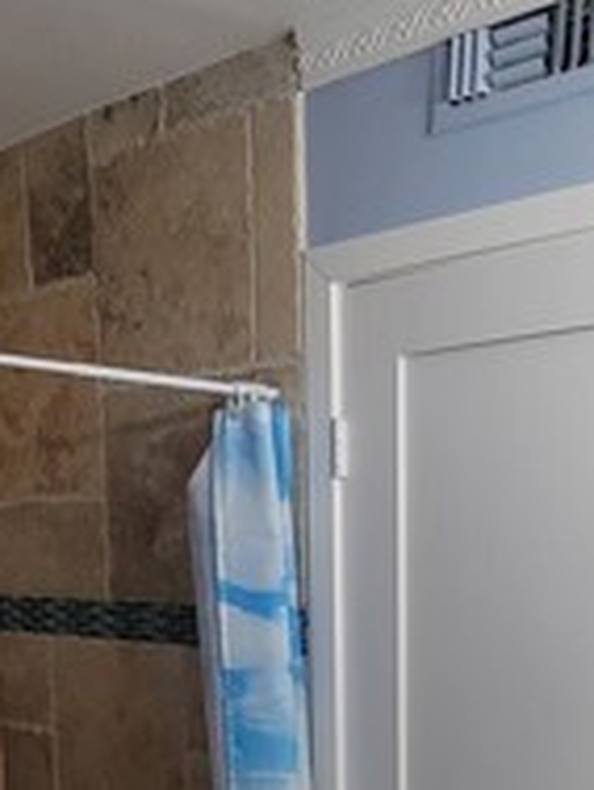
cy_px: 702
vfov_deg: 39.9
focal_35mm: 44
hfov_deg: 32.9
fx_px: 1006
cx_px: 314
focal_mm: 2.2
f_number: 2.2
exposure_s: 1/60
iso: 160
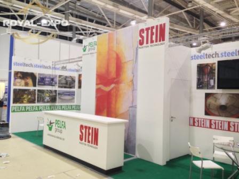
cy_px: 90
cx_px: 120
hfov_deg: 55.4
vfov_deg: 42.9
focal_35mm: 33
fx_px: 228
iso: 200
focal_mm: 4.12
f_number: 2.4
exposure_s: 1/20
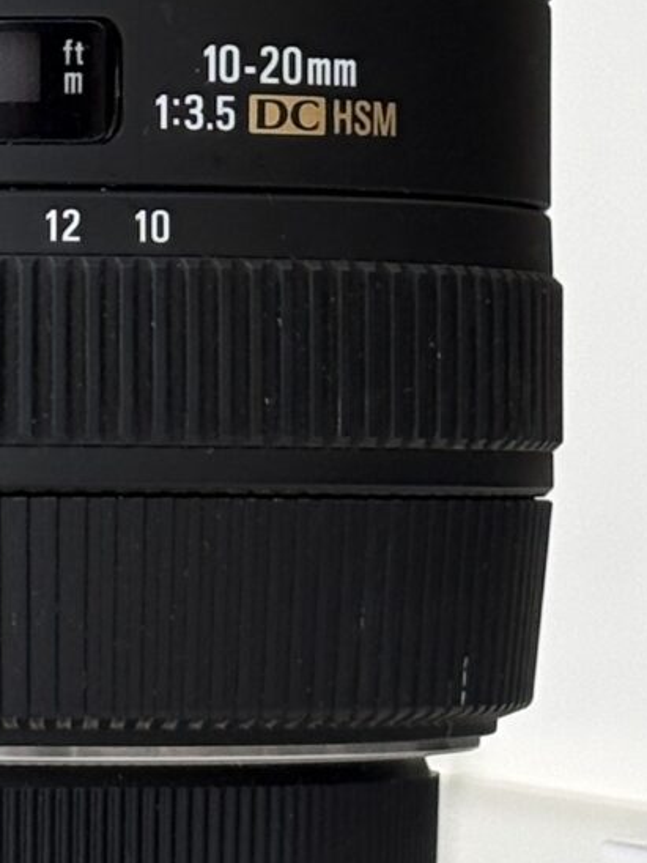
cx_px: 151
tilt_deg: +4.2
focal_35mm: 243
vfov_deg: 8.1
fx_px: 6056
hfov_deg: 6.1
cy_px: 8
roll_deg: -0.9
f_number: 1.6
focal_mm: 5.96
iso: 32
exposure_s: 1/100
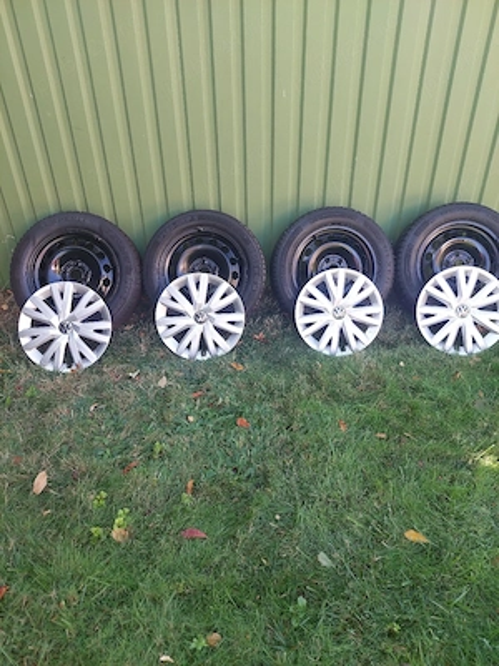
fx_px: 481
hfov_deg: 54.9
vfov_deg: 69.4
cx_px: 250
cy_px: 333
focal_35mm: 25
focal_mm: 5.23
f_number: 1.8
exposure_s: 1/100
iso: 50
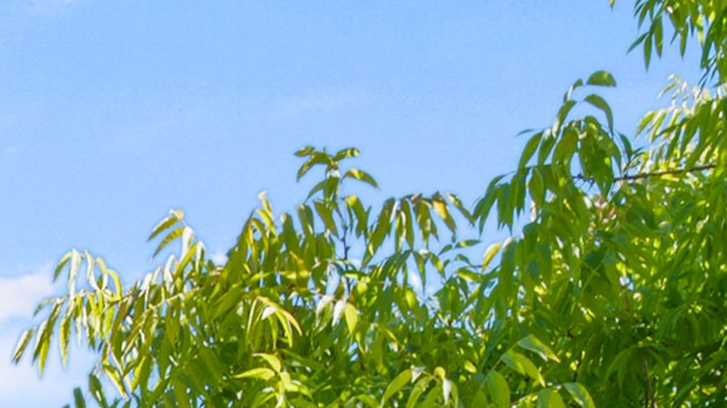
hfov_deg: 17.9
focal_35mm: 105
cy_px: 1601
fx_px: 2024
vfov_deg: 7.8
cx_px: -410
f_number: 8
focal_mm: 14
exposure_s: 1/25
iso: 100
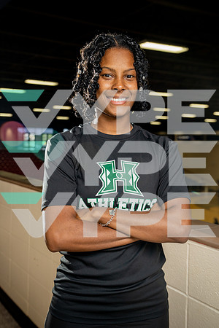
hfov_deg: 31.2
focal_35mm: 43
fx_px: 392
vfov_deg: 45.4
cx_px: 110
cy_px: 164
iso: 400
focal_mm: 43
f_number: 4.5
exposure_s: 1/250
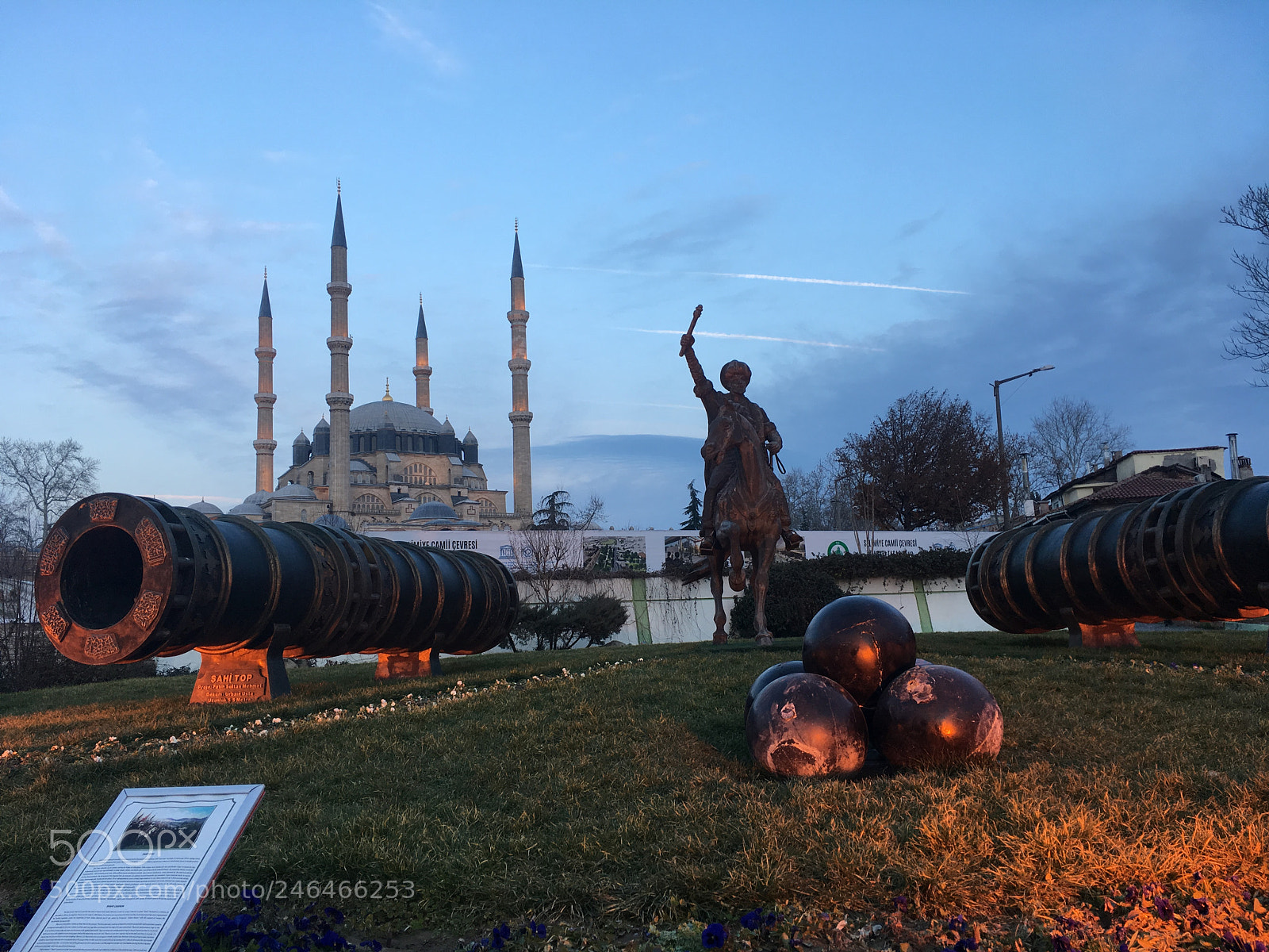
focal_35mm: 29
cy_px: 476
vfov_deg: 48.2
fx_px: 1063
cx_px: 634
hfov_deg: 61.7
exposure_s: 1/50
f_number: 2.2
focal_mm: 4.15
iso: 32
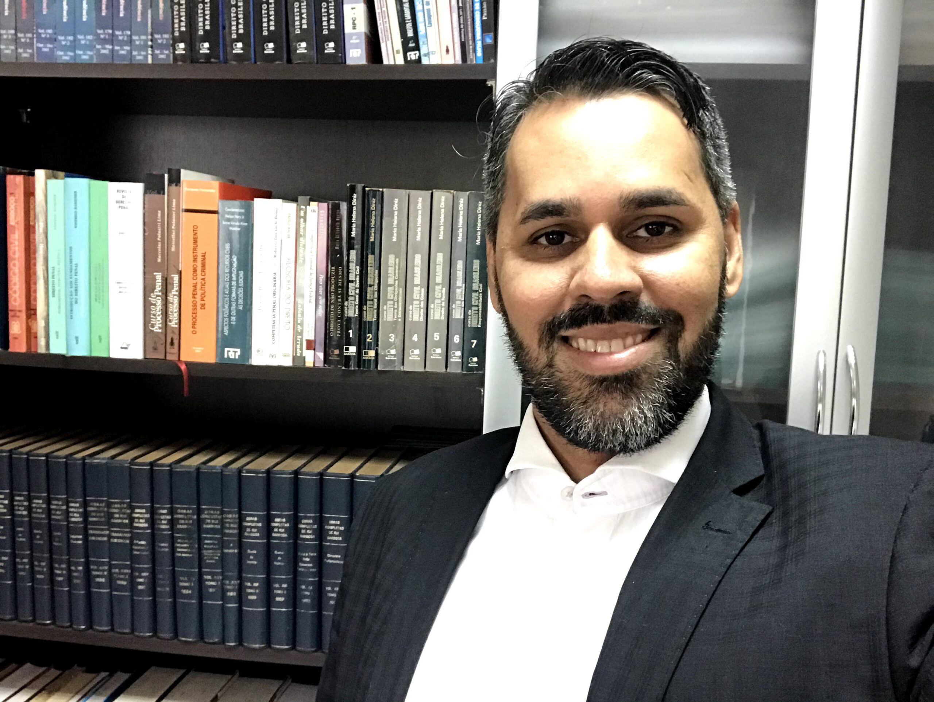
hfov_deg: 56.8
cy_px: 351
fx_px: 864
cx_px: 467
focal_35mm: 32
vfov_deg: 44.2
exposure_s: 1/24
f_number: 2.2
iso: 200
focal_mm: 2.87
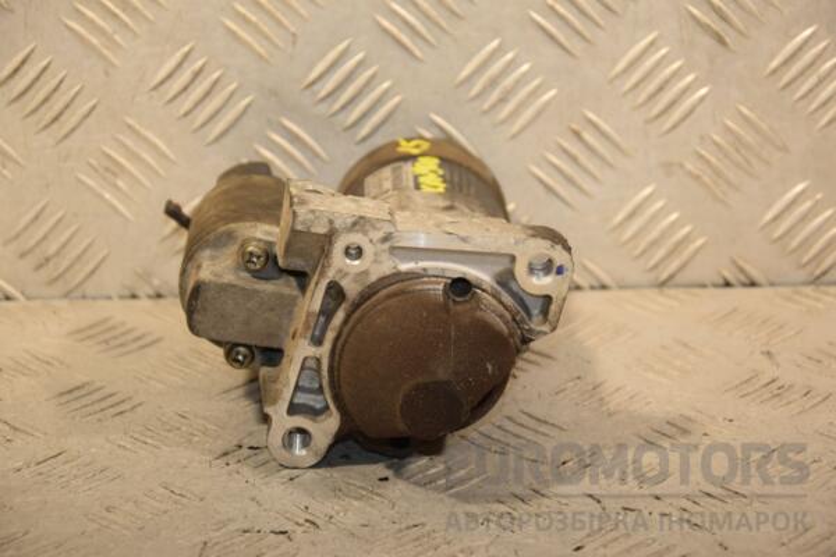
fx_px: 2438
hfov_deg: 19.5
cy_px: 278
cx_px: 418
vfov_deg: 13.0
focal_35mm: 105
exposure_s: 1/200
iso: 800
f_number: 5.3
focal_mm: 70
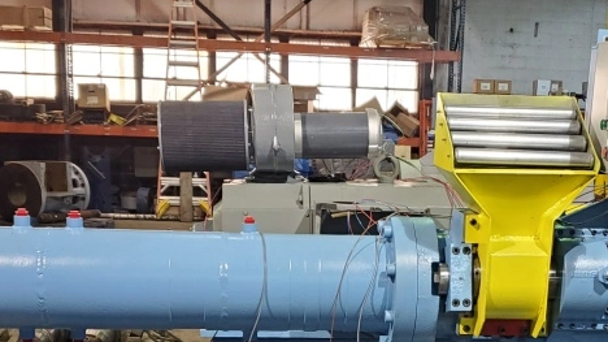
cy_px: 335
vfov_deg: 18.9
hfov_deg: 33.7
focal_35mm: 62
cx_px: 375
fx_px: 999
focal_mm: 4.3
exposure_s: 1/39
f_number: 1.5
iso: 200
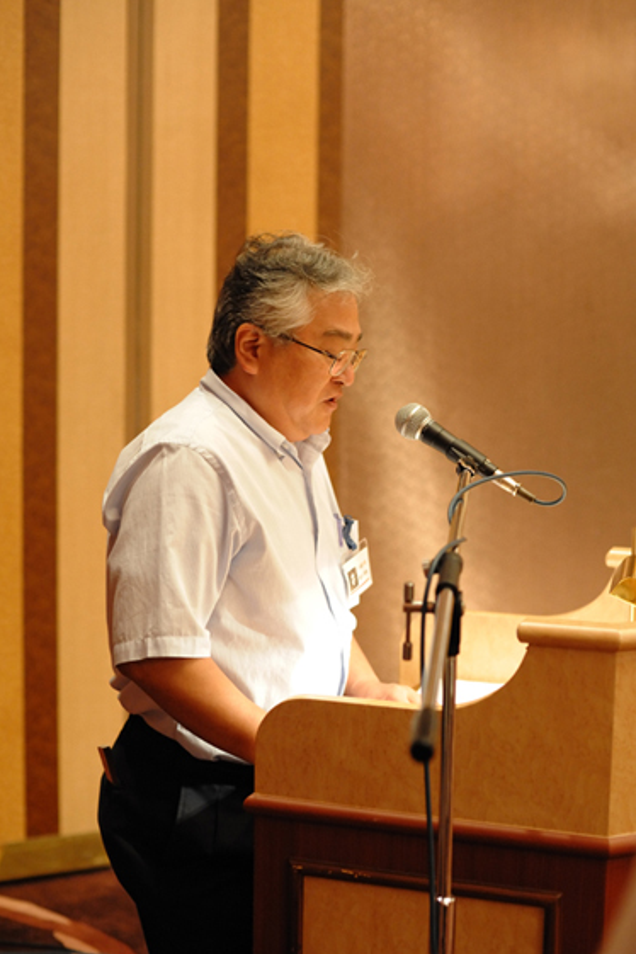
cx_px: 345
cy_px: 490
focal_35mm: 57
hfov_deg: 23.8
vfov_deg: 35.1
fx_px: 1510
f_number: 2.8
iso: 3200
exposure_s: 1/125
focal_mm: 50
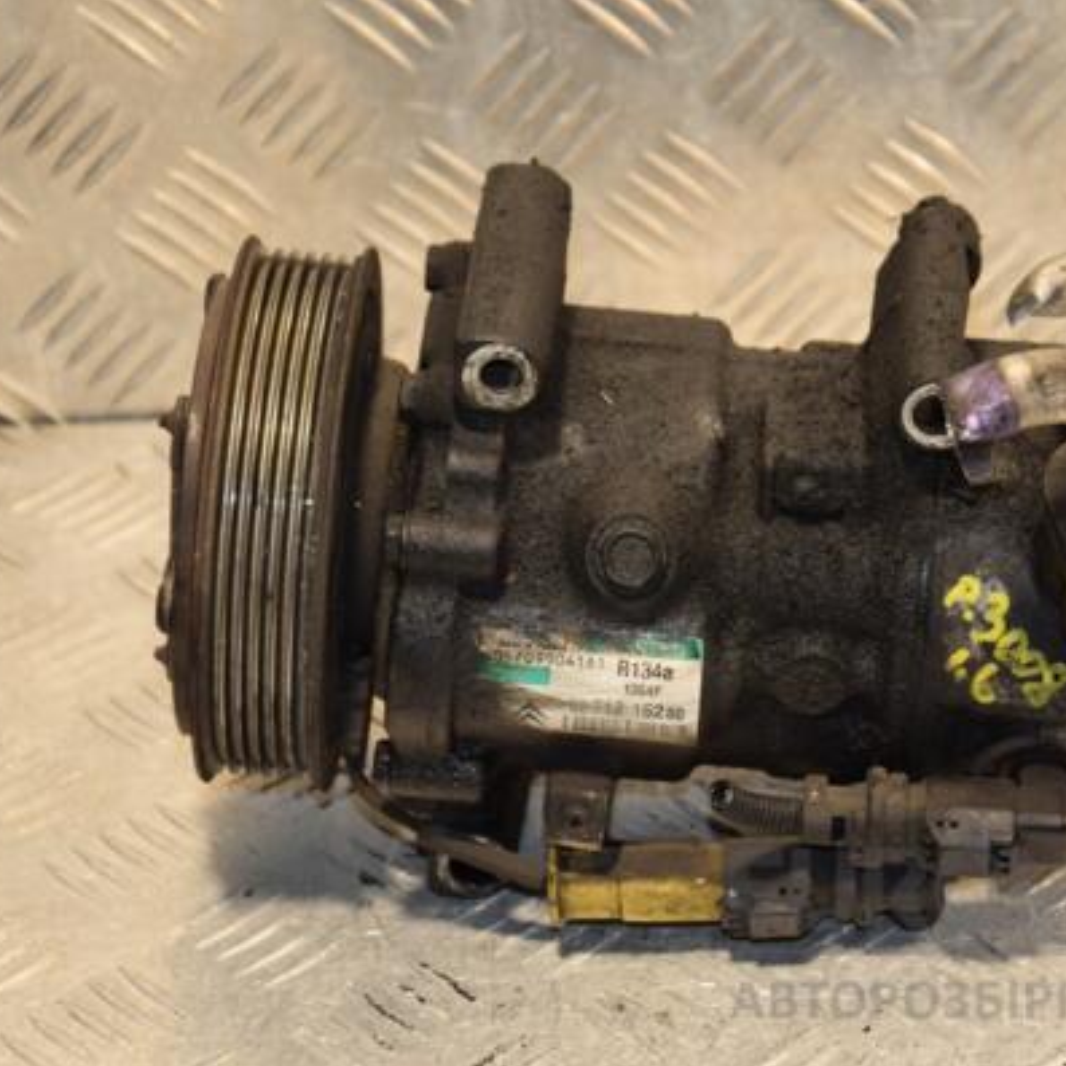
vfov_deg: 12.9
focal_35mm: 135
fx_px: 4703
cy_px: 532
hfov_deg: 12.9
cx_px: 679
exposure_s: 1/125
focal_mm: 70
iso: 800
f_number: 5.3
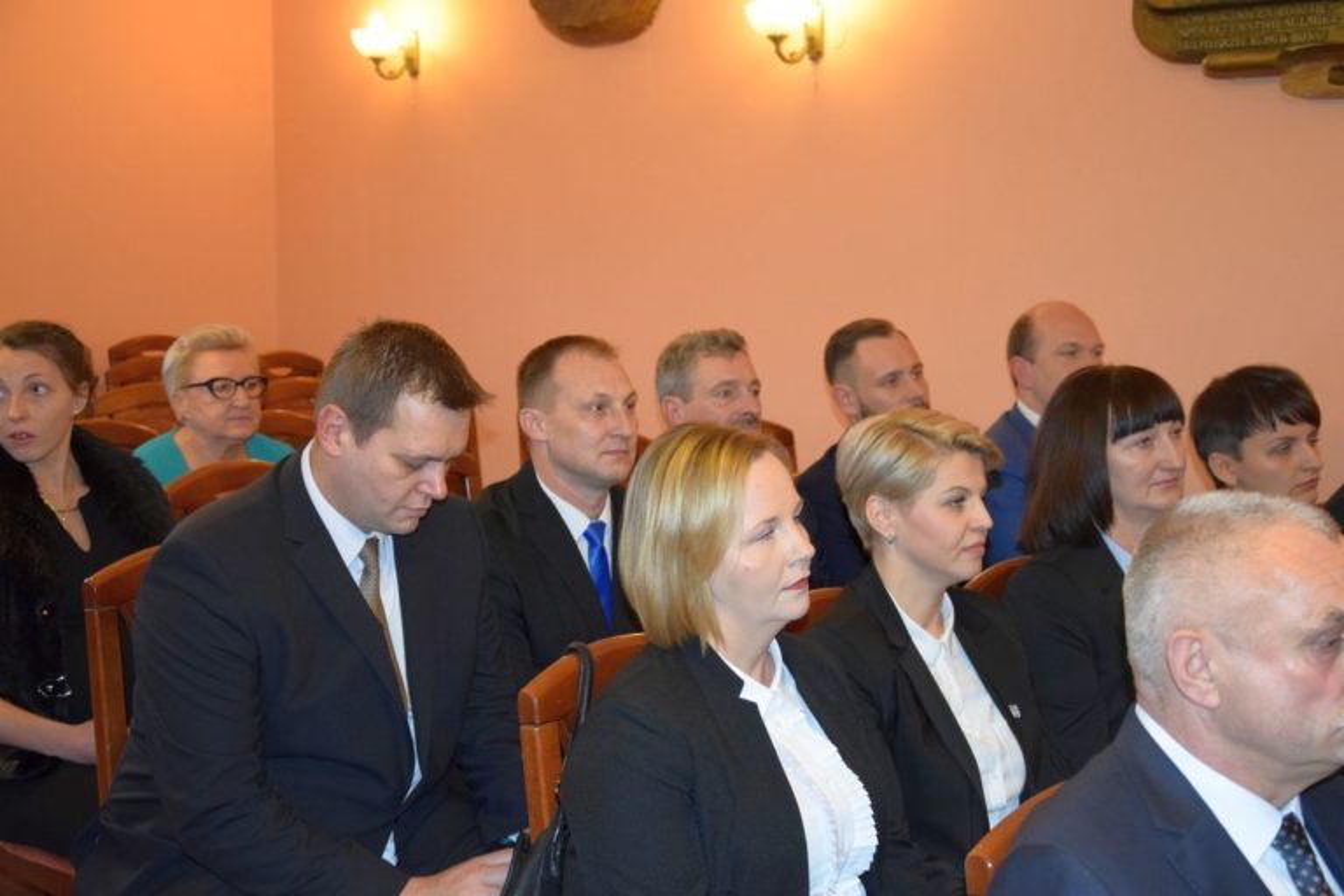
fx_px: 1960
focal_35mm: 52
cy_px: 448
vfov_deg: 25.8
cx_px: 672
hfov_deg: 37.9
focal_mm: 35
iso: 2500
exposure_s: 1/60
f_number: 4.5
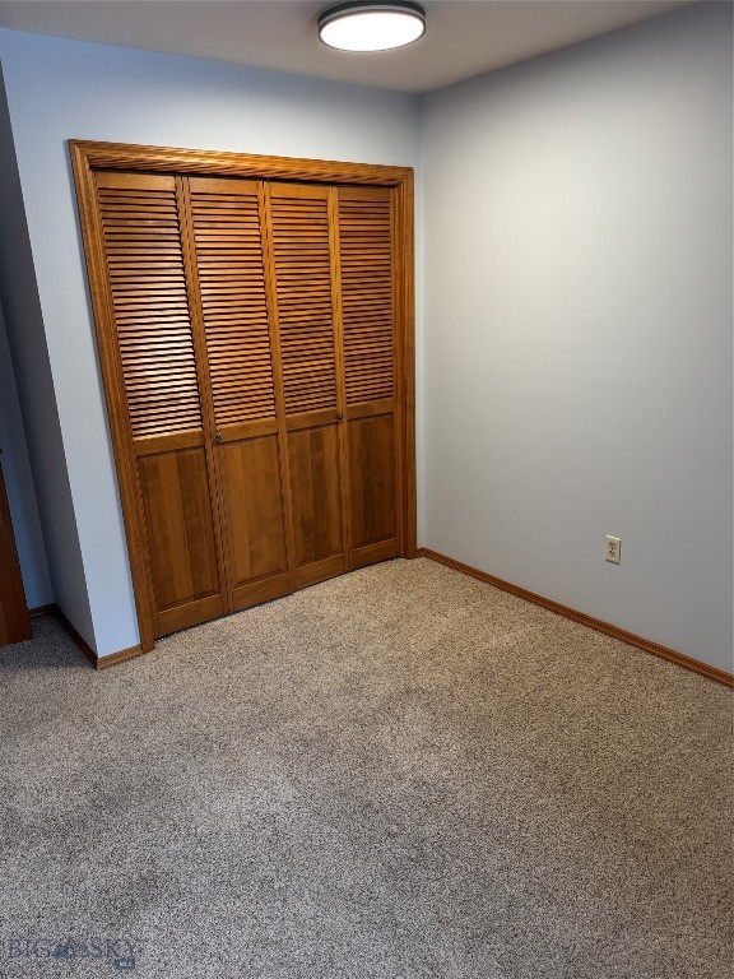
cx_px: 367
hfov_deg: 56.8
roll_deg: +2.0
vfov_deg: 71.6
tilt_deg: -17.0
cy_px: 490
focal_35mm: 24
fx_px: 679
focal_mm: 6.76
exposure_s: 1/60
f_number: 1.78
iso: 125
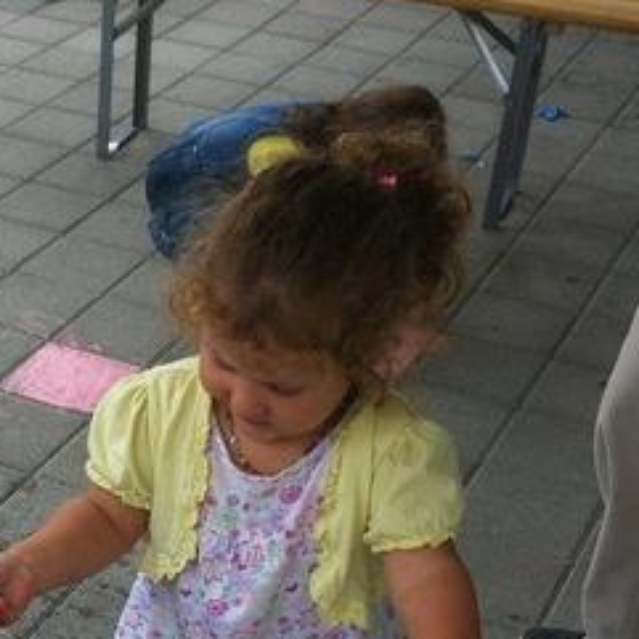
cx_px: 87
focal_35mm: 82
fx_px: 1713
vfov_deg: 21.0
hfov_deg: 20.8
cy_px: 485
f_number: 2.8
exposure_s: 1/133
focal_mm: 3.85
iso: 80
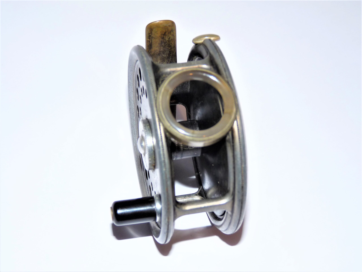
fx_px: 732
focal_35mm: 70
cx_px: 181
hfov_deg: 27.8
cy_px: 136
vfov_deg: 21.0
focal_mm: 12.4
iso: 100
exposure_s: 1/40
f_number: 3.4
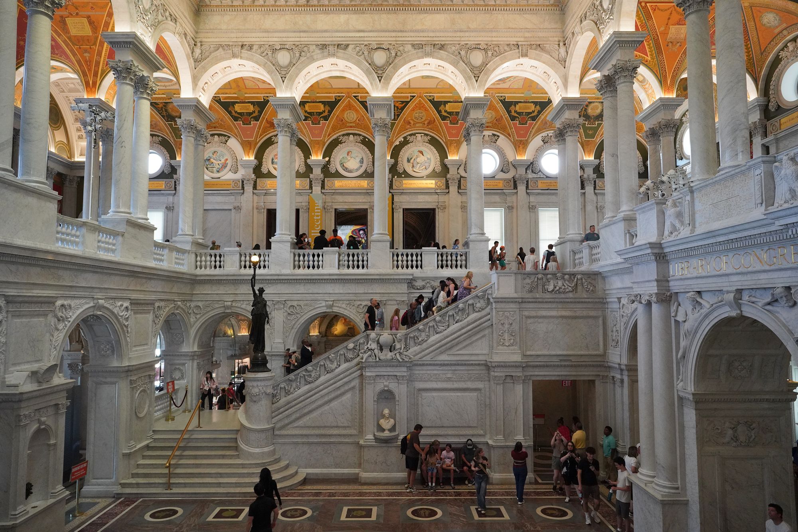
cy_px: 266
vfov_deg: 53.1
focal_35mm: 24
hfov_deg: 73.7
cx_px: 399
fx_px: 532
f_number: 8
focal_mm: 24
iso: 3200
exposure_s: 1/80
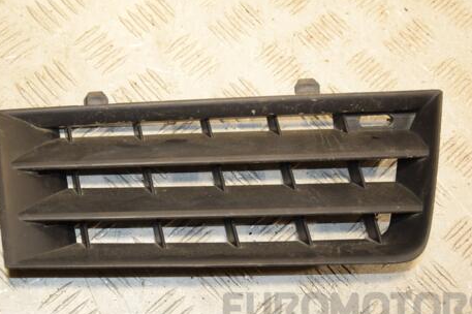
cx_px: 203
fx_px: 878
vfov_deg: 20.3
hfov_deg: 30.1
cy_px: 170
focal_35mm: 67
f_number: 5
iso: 800
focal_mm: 34
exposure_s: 1/200
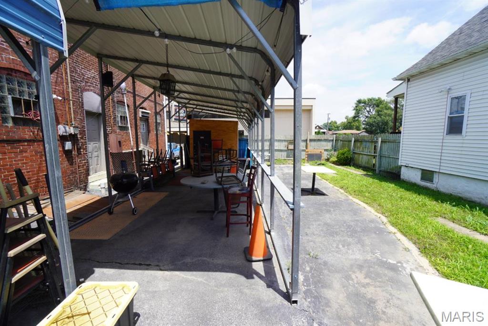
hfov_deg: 100.4
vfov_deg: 77.3
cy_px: 163
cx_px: 244
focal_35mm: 15
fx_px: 203
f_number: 5
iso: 100
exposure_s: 1/320
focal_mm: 10
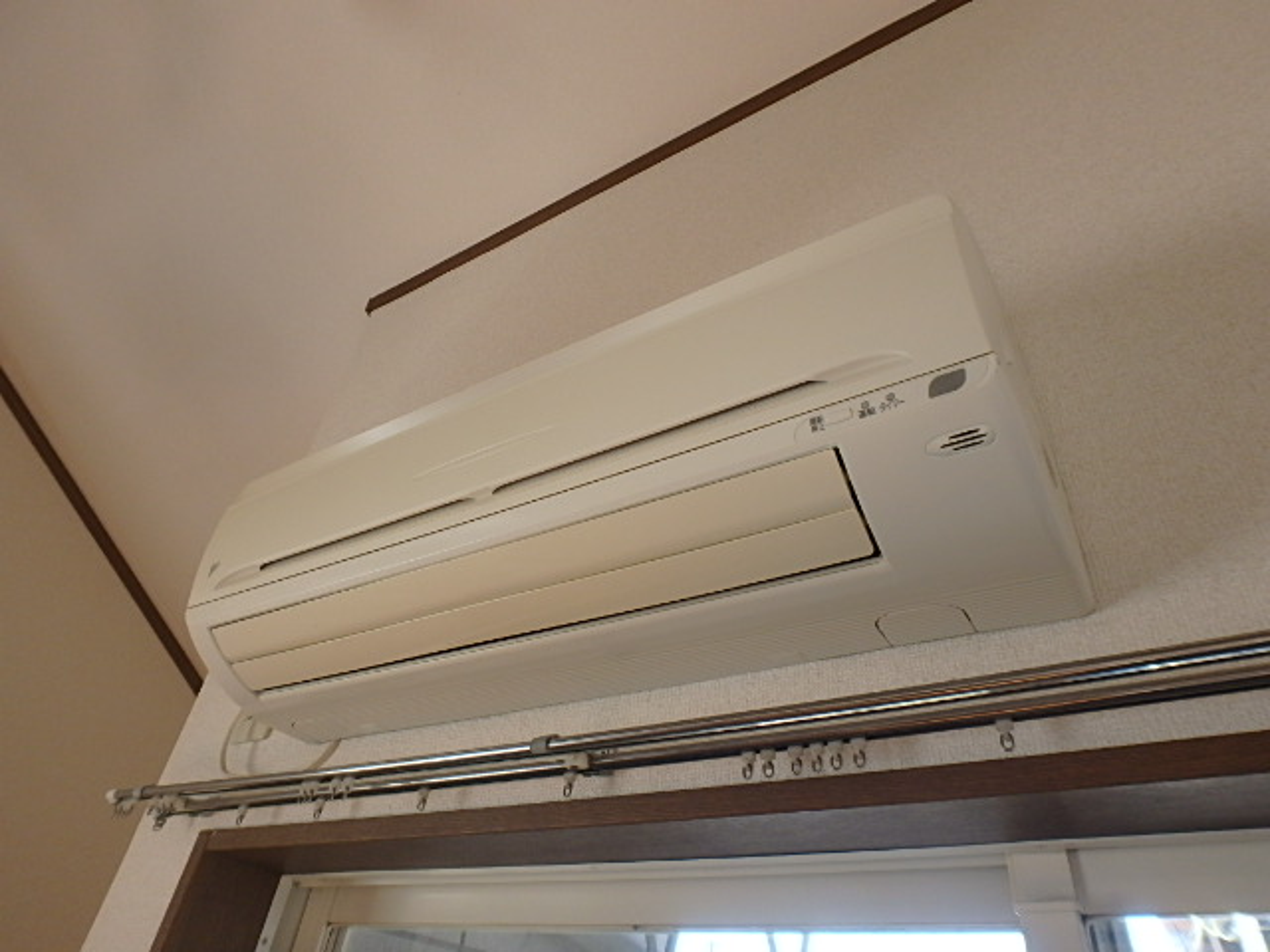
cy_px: 476
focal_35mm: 21
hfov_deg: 79.0
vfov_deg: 63.4
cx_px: 635
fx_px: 770
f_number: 3.5
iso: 160
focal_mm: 3.7
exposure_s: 1/60
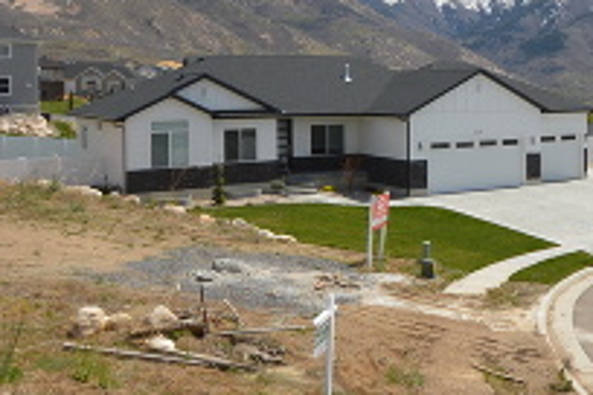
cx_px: 517
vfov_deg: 28.2
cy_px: 93
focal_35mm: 47
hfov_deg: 39.3
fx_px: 774
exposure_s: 1/200
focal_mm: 10
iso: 100
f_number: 10
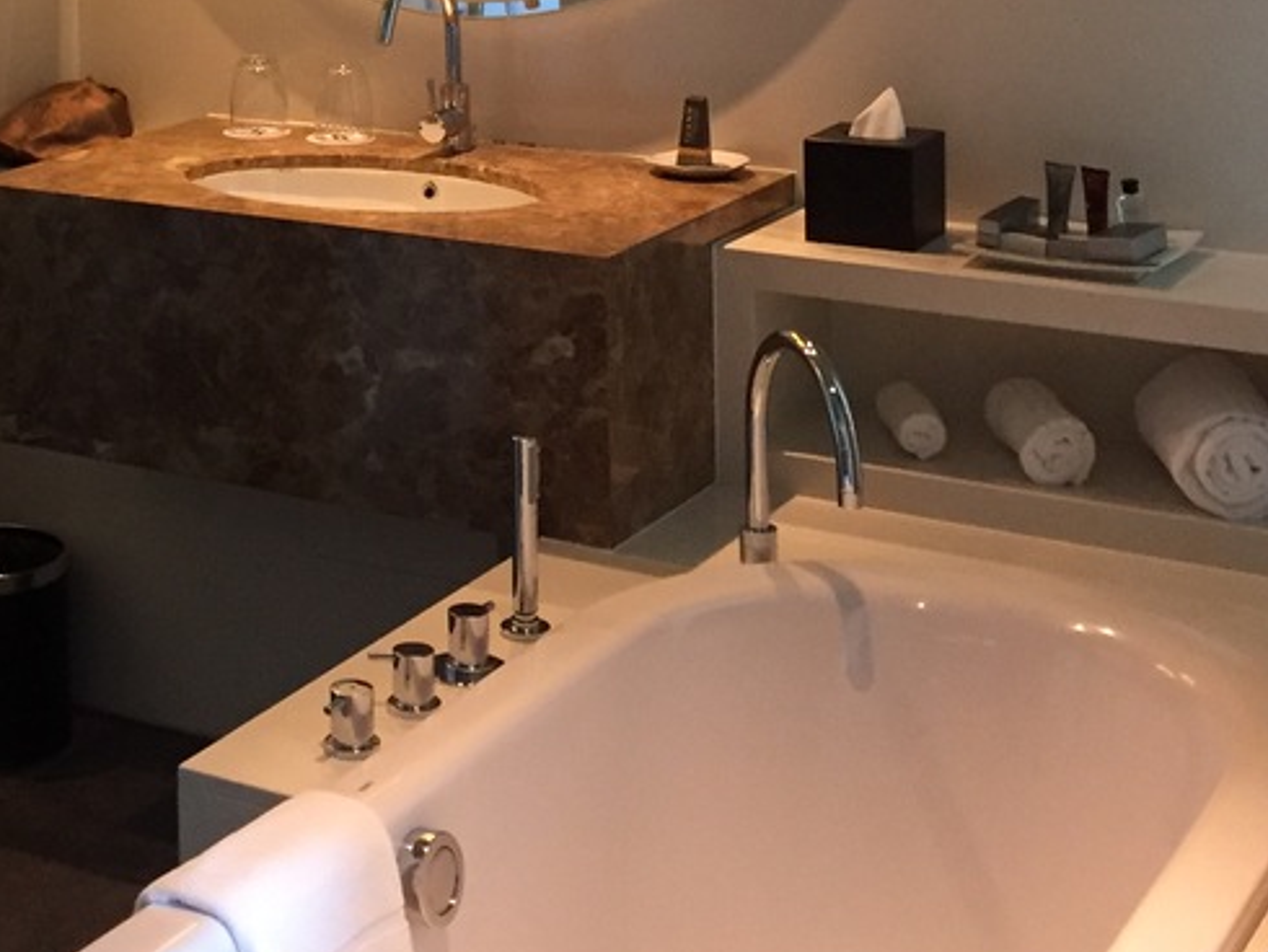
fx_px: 2602
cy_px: -163
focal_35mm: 71
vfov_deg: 19.6
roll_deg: +0.9
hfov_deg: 26.6
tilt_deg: -2.9
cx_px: 176
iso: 250
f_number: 2.2
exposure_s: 1/33
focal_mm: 4.15
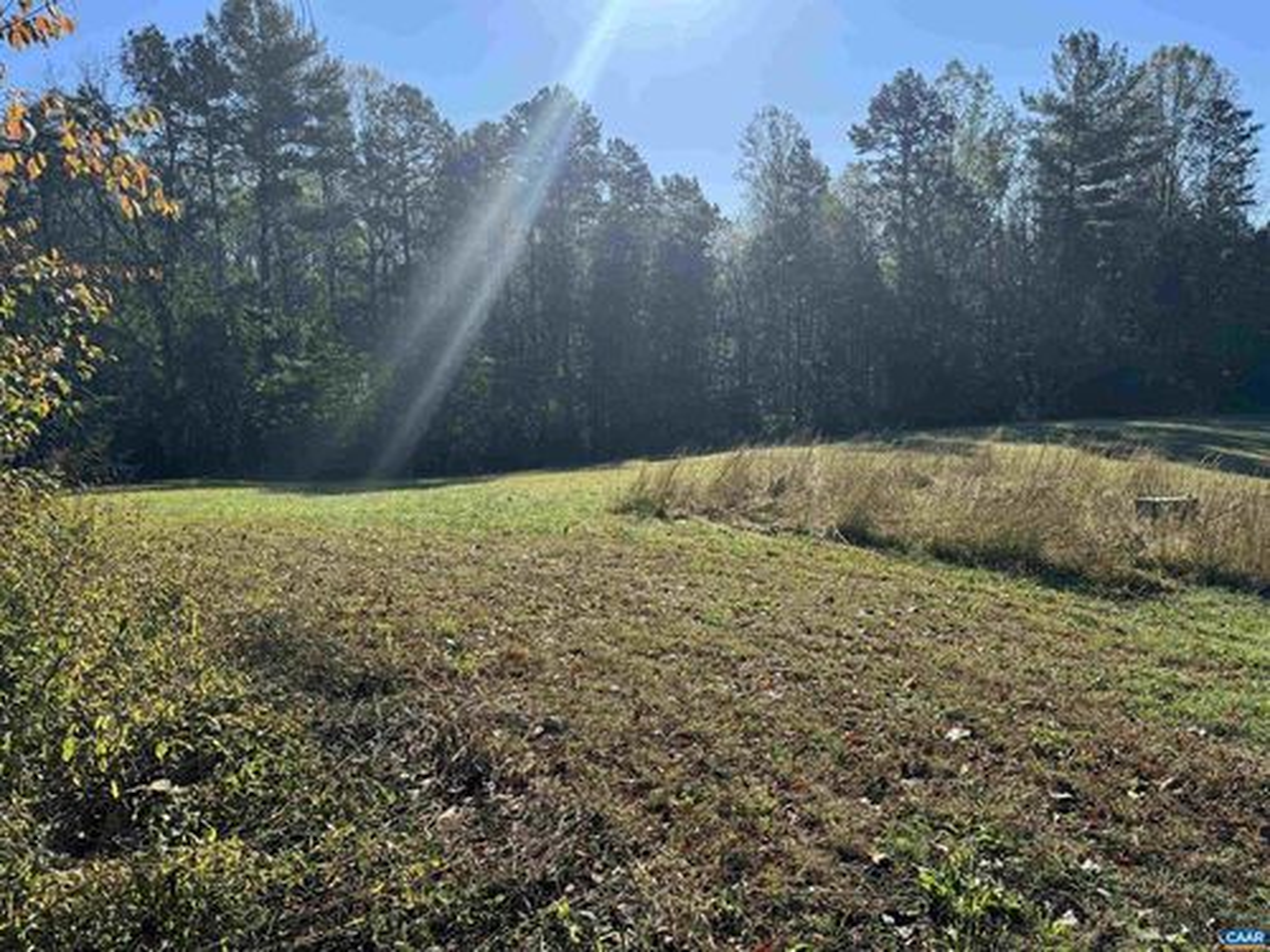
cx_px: 635
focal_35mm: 24
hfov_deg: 71.6
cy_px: 476
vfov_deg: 56.8
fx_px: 881
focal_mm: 6.76
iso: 80
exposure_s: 1/2710
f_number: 1.78
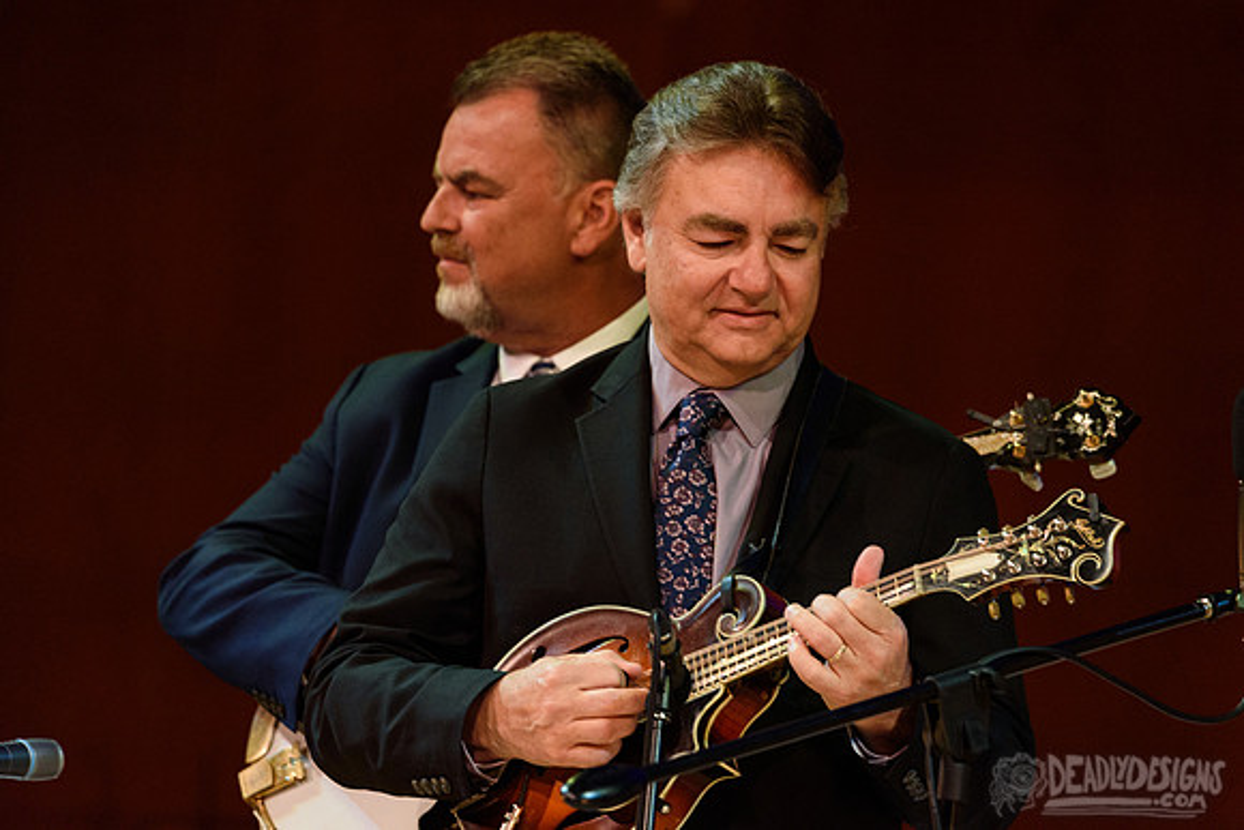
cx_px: 622
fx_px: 16590
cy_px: 415
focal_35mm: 480
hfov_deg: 4.3
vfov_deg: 2.9
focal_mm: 480
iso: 2500
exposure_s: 1/250
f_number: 6
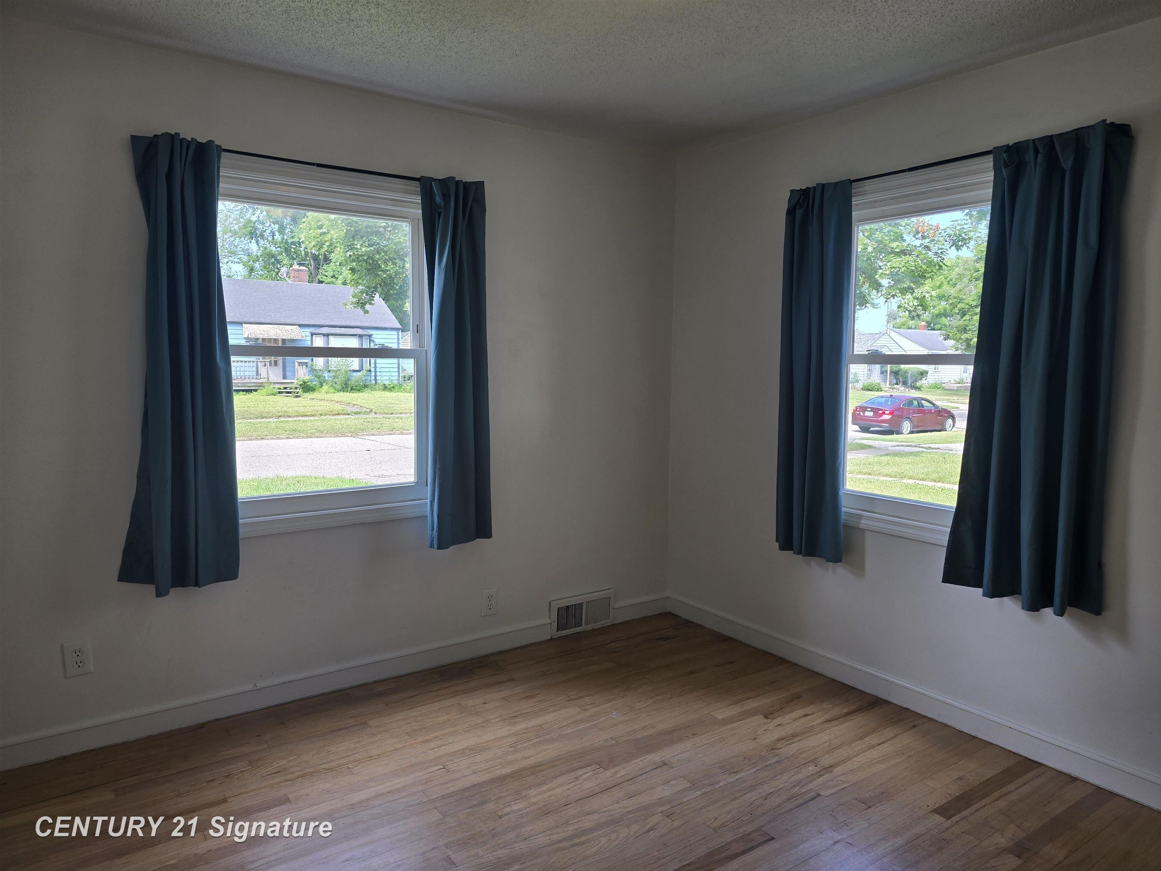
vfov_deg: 58.9
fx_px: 771
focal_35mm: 23
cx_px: 580
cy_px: 436
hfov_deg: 73.9
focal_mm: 6.3
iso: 32
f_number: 1.7
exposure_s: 1/120
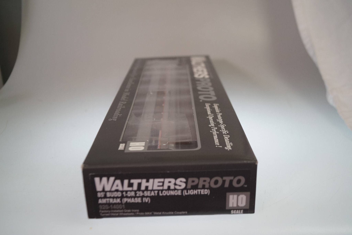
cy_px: 118
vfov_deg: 36.9
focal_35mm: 36
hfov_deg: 53.1
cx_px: 176
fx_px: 352
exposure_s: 1/160
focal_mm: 24
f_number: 4
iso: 400
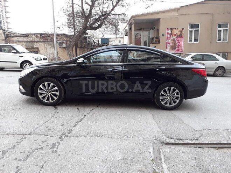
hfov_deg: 65.3
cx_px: 116
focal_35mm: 27
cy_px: 86
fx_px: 180
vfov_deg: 51.4
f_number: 1.9
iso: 64
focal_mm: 3.6
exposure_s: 1/33
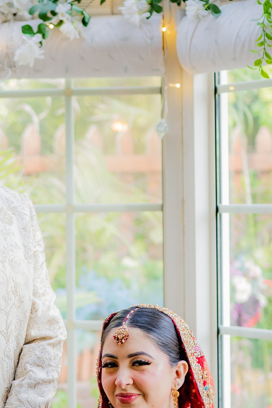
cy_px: 218
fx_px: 1348
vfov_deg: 17.2
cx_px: 19
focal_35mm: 119
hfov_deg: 11.4
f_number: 1.4
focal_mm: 35
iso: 100
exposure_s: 1/160
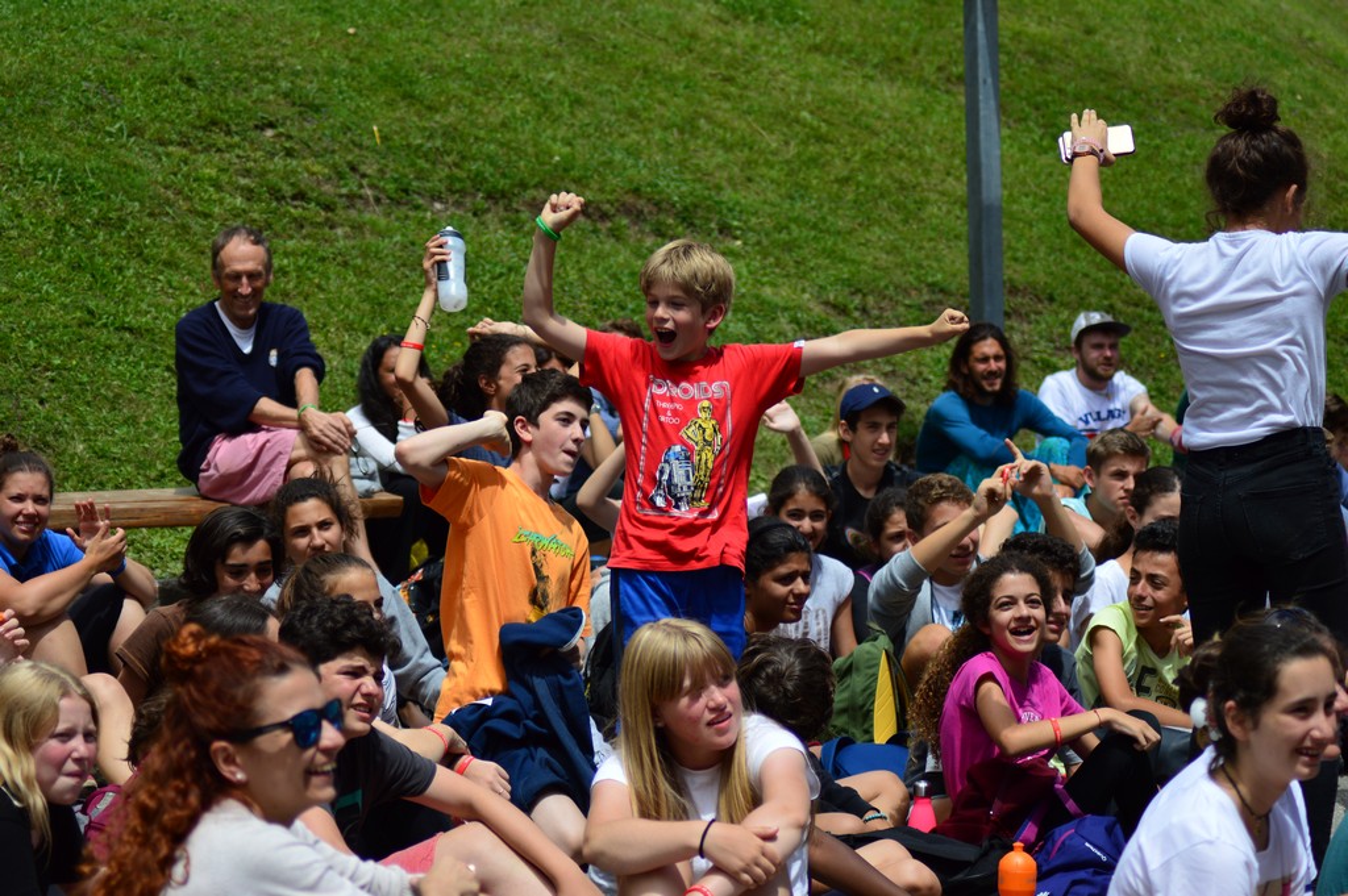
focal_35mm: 105
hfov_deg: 19.5
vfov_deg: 13.0
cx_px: 674
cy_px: 448
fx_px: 3928
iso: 100
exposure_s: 1/1250
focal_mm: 70
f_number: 4
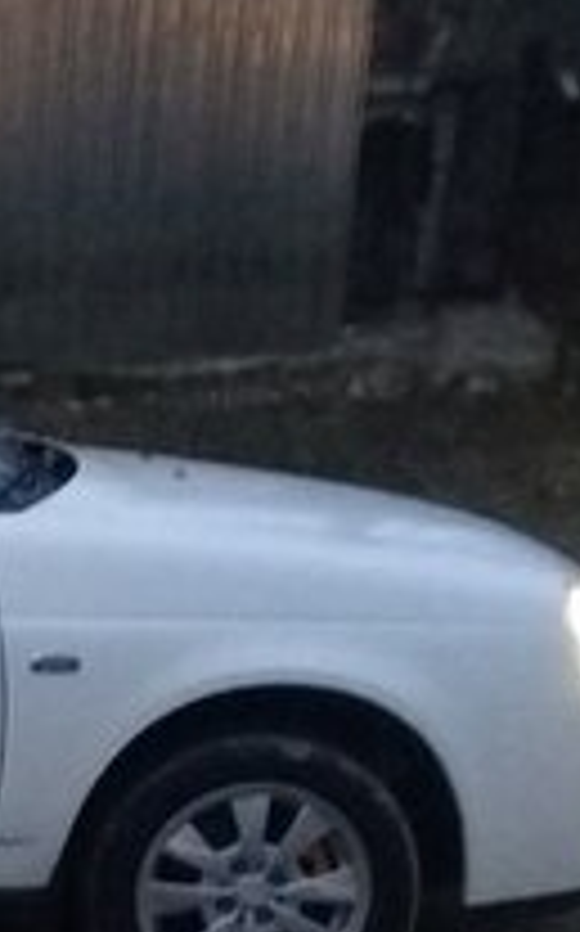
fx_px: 2661
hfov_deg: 11.2
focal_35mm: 105
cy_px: 894
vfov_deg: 19.4
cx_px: -616
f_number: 2.2
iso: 320
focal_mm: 3.3
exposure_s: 1/17
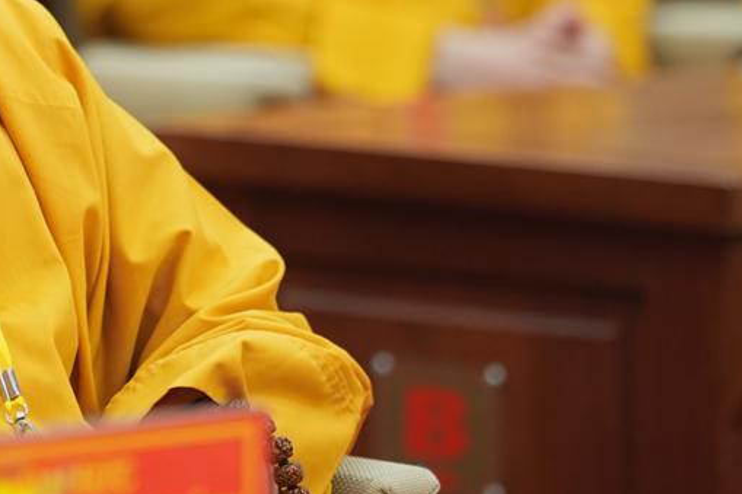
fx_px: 10693
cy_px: -58
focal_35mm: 519
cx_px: -61
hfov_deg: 4.0
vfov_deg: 2.6
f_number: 2.8
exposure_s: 1/125
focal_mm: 147
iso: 1600
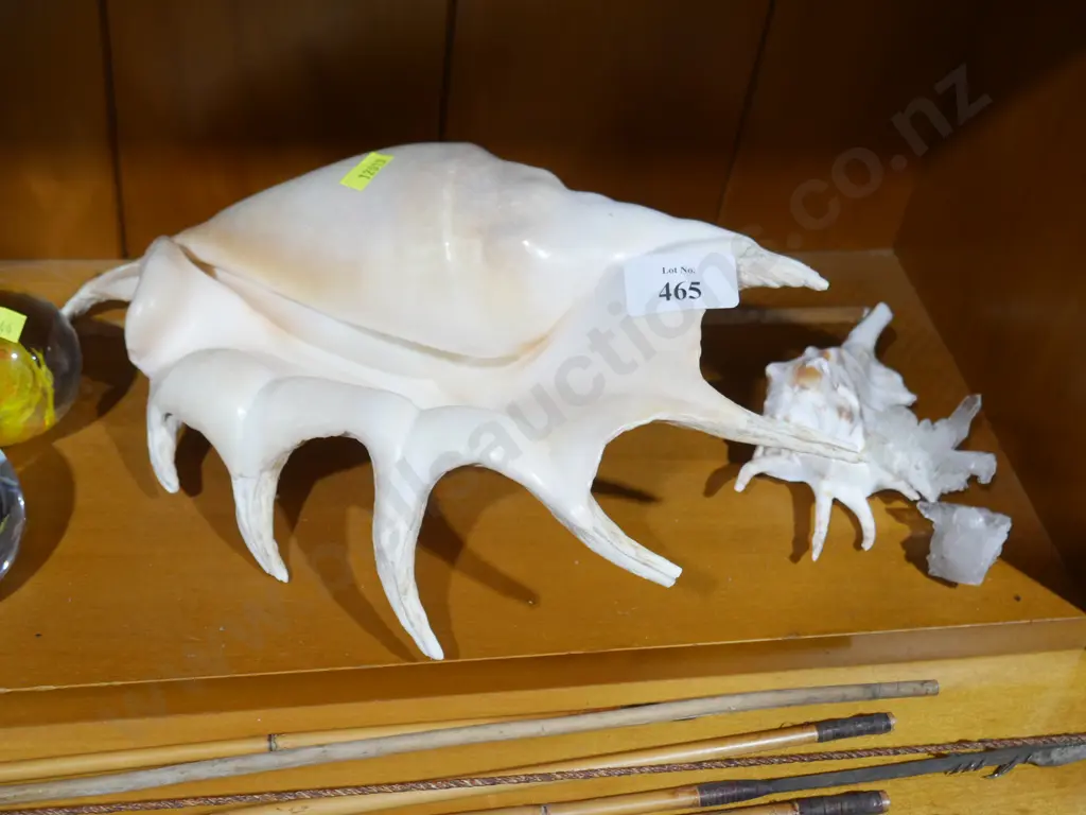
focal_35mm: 46
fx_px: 1443
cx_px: 543
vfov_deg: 31.5
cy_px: 408
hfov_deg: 41.2
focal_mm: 23
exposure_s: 1/60
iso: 800
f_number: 5.1
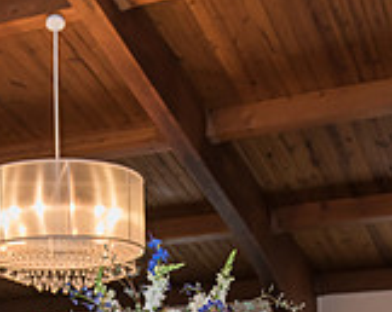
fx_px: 938
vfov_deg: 17.4
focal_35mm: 81
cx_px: 119
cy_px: 440
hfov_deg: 23.5
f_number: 3.5
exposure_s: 1/100
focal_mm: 31
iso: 1600
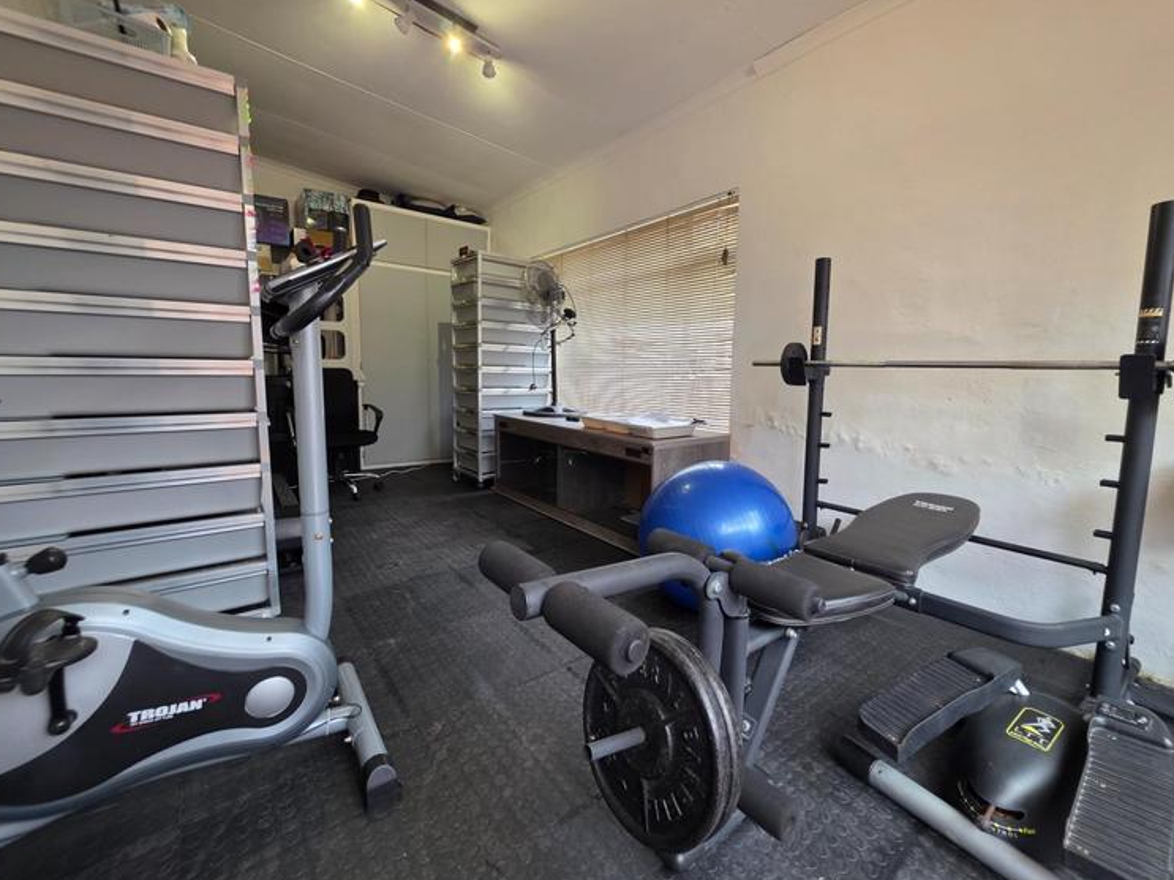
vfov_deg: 85.7
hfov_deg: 102.0
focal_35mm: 14
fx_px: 475
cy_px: 438
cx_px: 615
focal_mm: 2.2
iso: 160
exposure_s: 1/50
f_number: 1.9
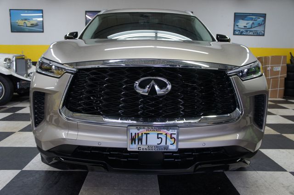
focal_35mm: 30
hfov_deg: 62.0
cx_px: 147
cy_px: 98
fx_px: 245
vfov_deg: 43.6
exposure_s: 1/30
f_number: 4
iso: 200
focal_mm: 20
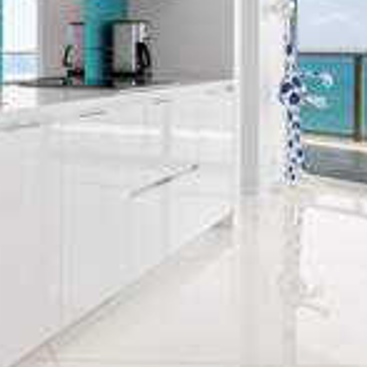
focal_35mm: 47
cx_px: -140
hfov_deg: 28.0
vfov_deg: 34.2
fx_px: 564
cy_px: 42
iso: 200
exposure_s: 1/60
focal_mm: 17
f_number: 4
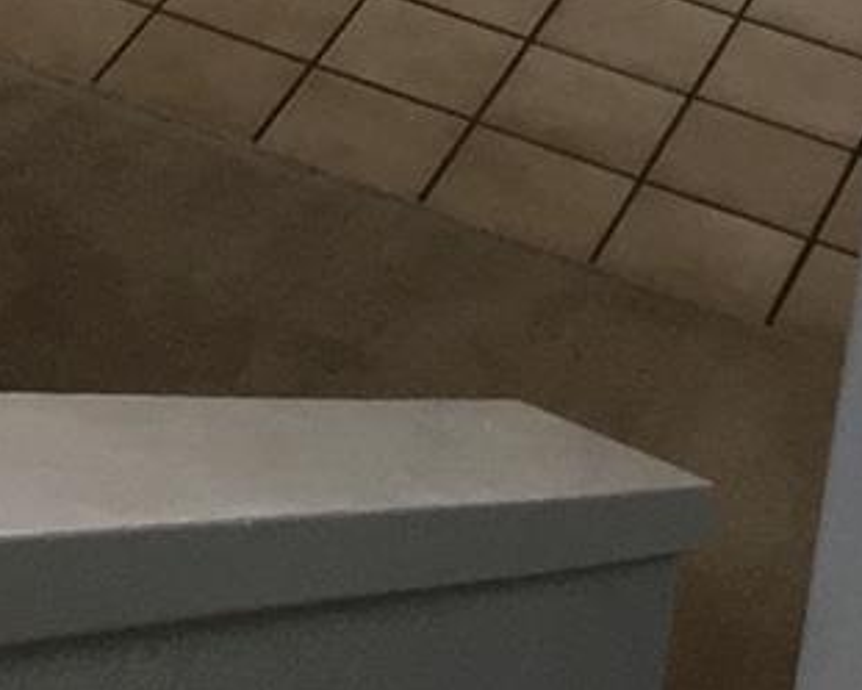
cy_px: -1363
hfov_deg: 10.5
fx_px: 4645
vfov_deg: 7.5
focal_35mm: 182
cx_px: 28
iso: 64
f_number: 2.2
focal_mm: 4.15
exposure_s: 1/30
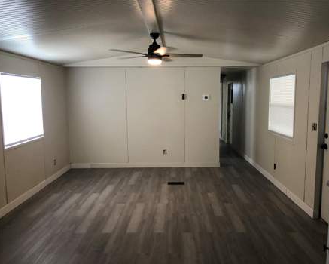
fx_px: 292
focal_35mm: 30
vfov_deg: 48.5
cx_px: 178
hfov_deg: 58.7
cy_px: 135
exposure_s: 1/22
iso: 40
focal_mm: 3.99
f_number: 1.8
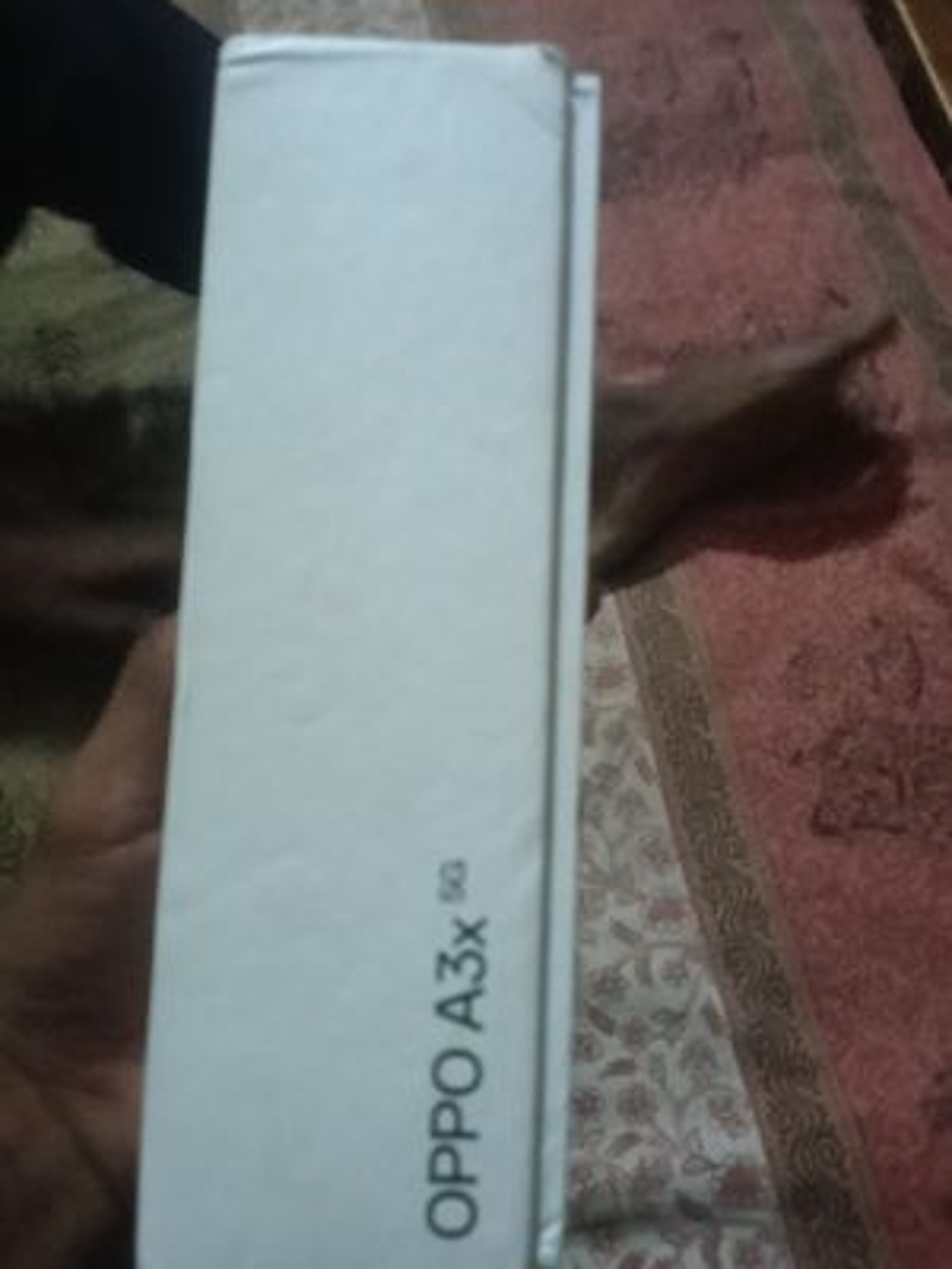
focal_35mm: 26
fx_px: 953
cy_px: 634
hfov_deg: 53.1
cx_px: 476
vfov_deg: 67.3
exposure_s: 1/20
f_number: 2
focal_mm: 2.79
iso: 1250
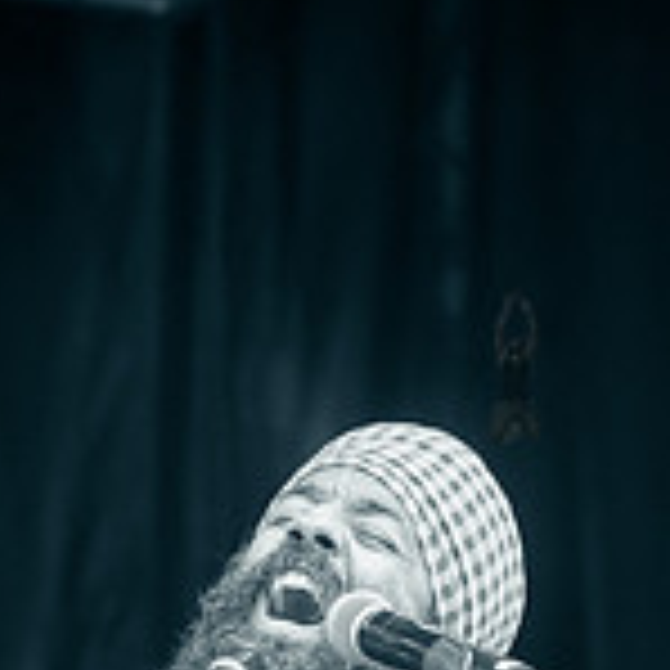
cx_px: 458
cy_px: 689
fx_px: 7686
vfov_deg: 5.0
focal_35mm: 351
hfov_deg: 5.0
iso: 2000
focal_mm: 92
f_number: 4.5
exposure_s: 1/1250
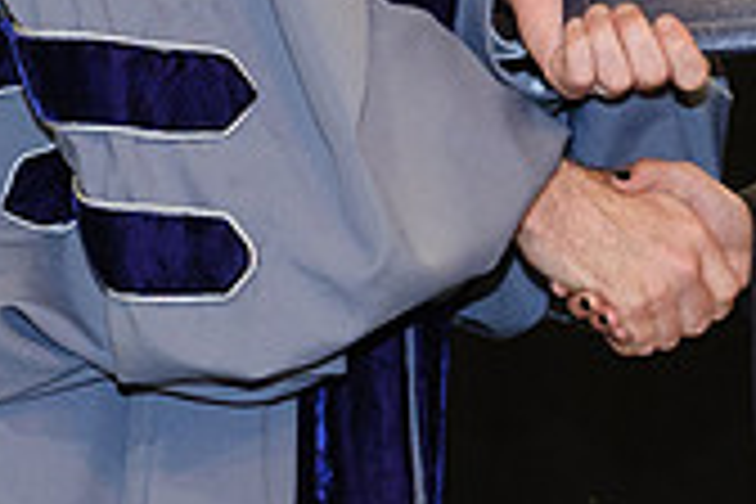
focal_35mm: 199
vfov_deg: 6.9
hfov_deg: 10.2
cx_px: 882
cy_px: 7
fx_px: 4179
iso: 1250
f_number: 4
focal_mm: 24.2
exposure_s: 1/125
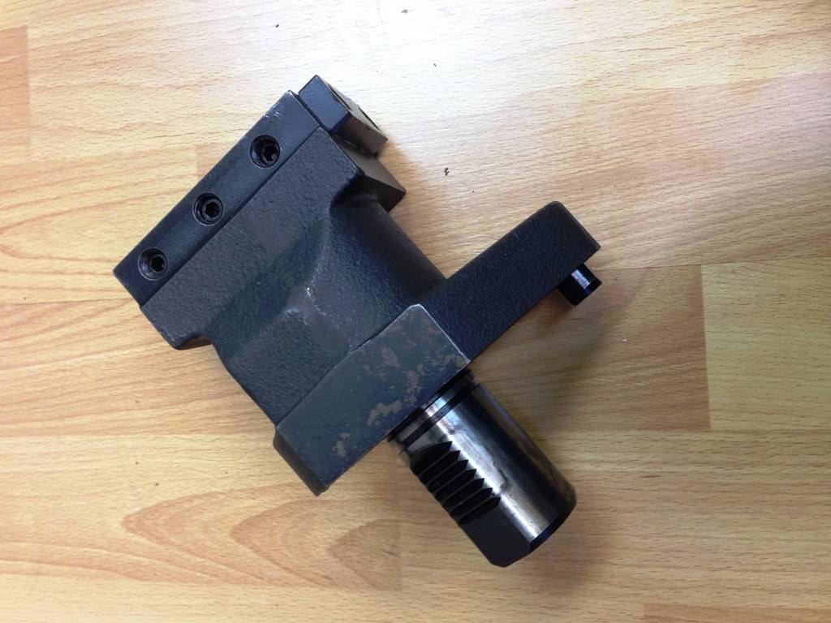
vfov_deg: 42.9
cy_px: 312
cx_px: 416
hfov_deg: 55.4
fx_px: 792
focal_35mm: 33
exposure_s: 1/20
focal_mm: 4.12
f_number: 2.4
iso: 100
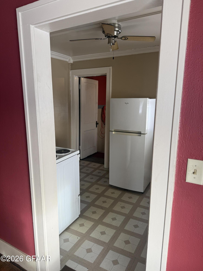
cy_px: 136
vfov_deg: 71.6
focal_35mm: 24
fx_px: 188
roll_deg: -0.7
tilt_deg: -12.1
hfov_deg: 56.8
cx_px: 102
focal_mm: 6.76
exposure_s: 1/191
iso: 64
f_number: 1.78
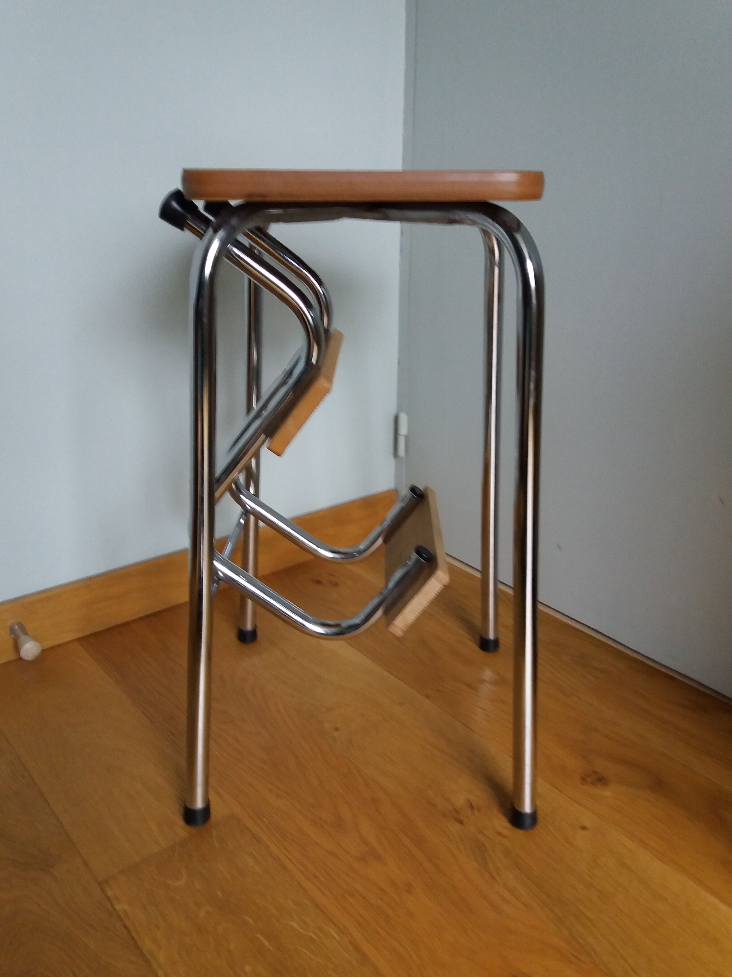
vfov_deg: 63.4
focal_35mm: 28
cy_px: 488
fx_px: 789
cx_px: 366
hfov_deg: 49.7
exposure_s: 1/17
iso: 160
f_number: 1.9
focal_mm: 3.7
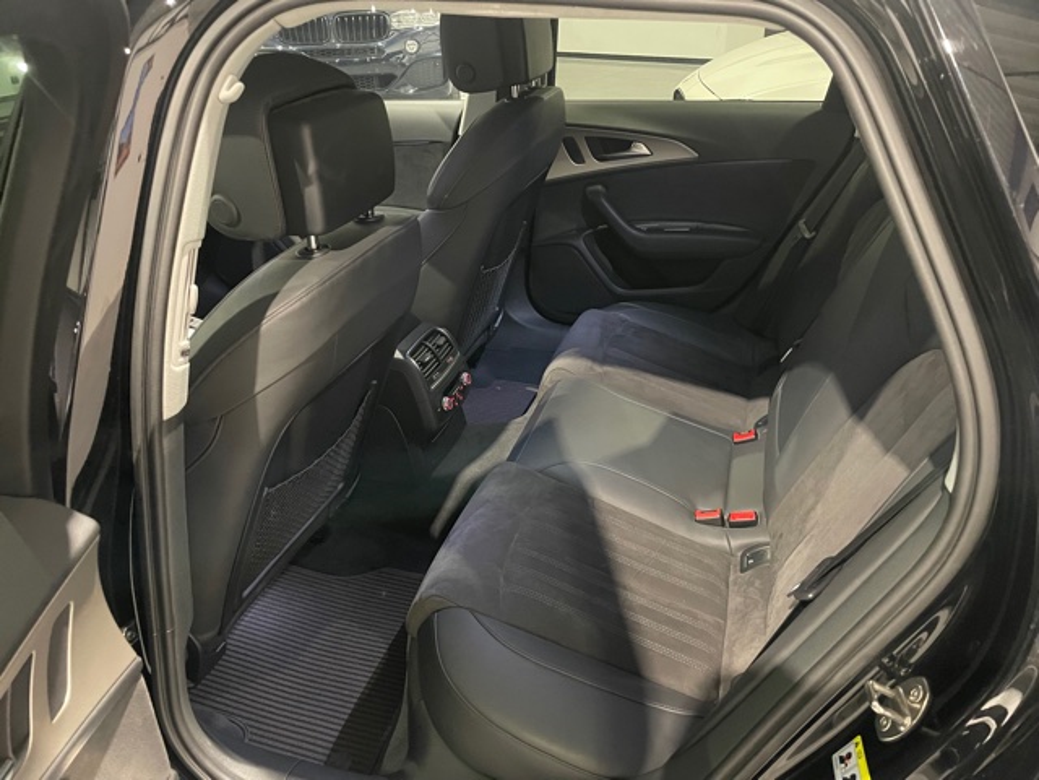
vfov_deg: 53.1
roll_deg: +1.7
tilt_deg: -30.8
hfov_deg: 67.3
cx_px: 520
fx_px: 780
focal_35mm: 26
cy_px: 390
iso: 800
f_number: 1.6
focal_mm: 4.2
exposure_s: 1/25
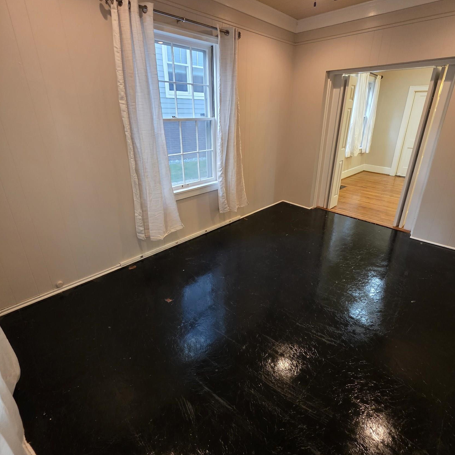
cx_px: 236
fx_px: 238
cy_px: 212
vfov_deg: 87.3
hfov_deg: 87.4
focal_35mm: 16
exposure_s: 1/60
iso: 400
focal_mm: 2.2
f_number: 1.9
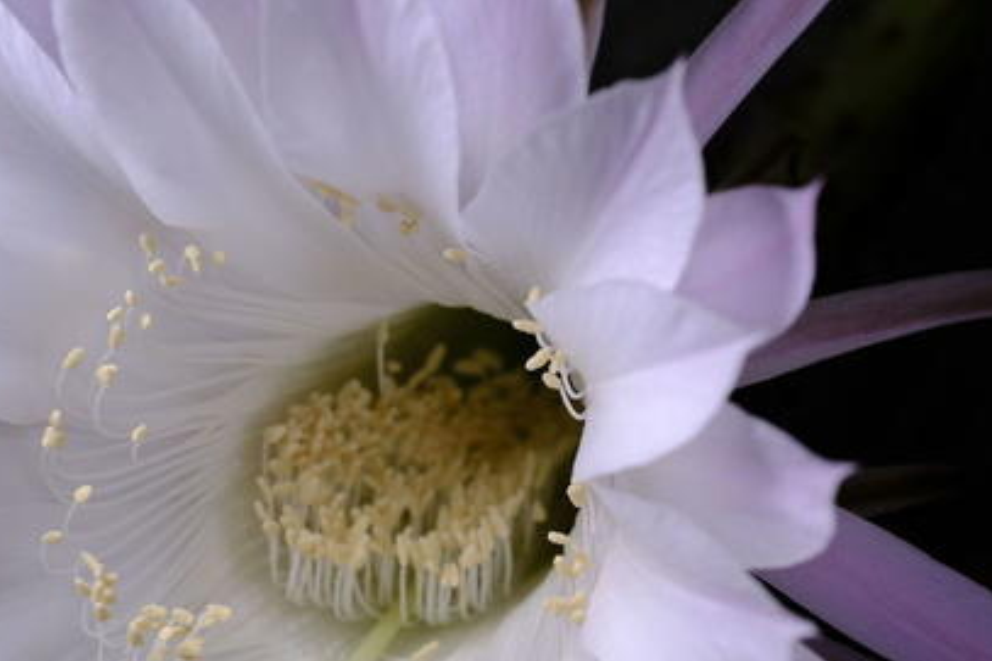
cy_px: 445
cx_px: 273
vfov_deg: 7.7
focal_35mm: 177
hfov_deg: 11.6
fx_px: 4875
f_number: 11
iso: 125
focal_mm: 80
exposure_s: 1/60
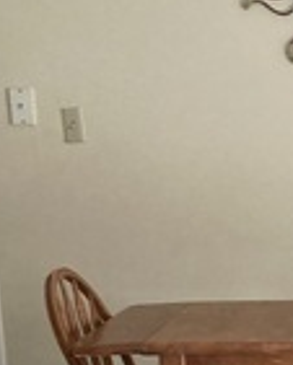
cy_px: 501
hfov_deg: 11.6
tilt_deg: -16.4
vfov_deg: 14.2
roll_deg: +1.7
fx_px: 1397
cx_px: 399
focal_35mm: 129
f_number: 1.8
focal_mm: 3.99
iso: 200
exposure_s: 1/60
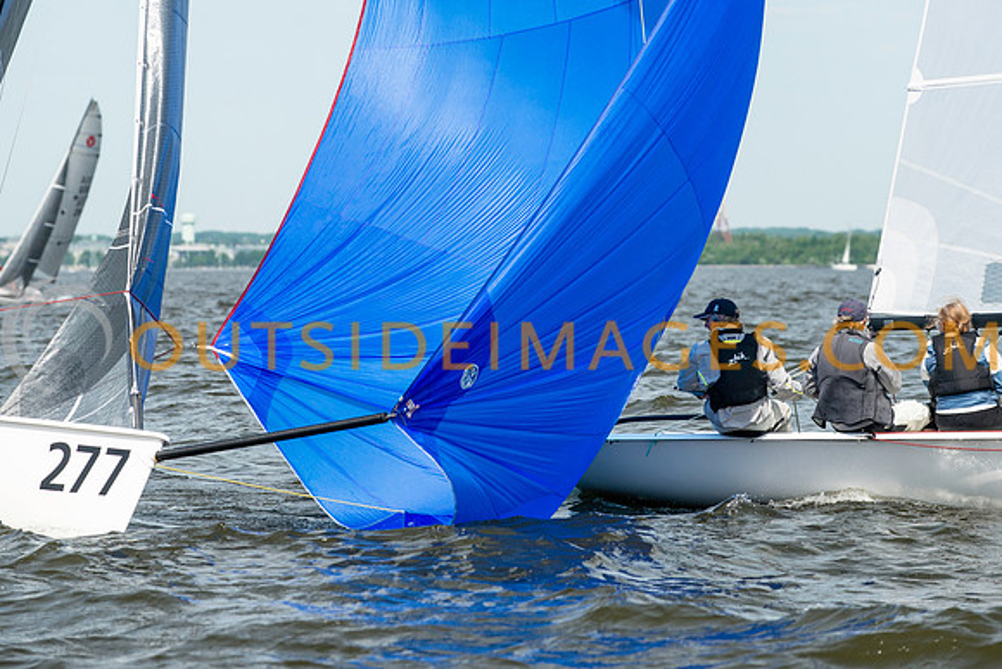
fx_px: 6190
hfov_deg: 9.3
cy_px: 230
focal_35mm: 222
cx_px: 542
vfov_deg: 6.2
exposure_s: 1/2500
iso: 320
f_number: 5
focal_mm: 155
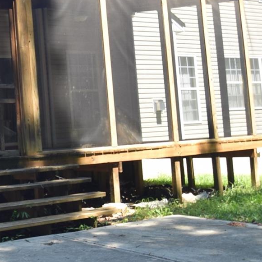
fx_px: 539
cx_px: -10
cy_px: 81
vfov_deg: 27.1
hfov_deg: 25.7
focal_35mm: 63
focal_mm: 14
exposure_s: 1/125
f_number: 5.6
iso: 100
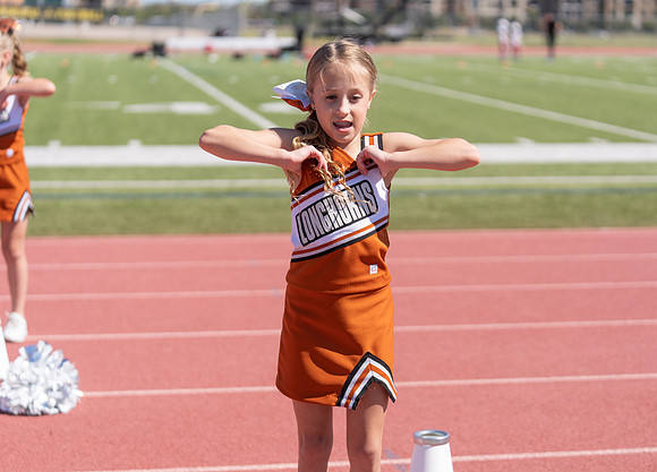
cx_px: 354
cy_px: 236
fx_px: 1446
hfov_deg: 25.6
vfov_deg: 18.5
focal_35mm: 77
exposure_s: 1/2000
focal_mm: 70
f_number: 2.8
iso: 100
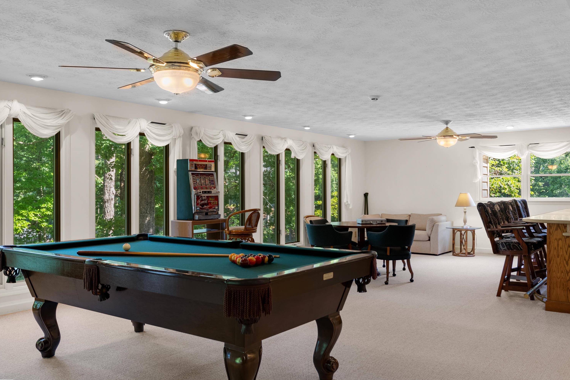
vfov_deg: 41.2
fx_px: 507
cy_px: 189
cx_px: 290
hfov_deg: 58.7
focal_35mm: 32
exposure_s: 1/2.5
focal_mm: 31
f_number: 8
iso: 200
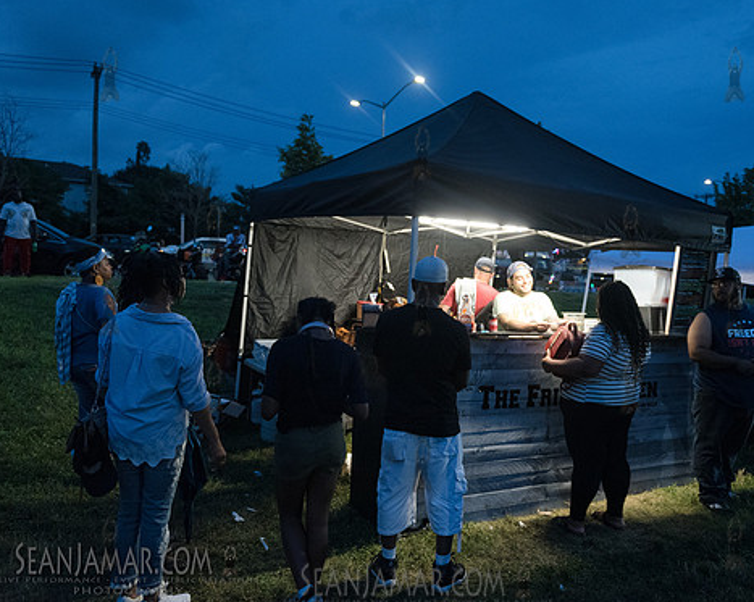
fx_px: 624
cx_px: 421
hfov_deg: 62.1
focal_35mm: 28
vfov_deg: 51.5
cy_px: 307
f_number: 2.8
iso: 4000
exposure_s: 1/200
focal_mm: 24
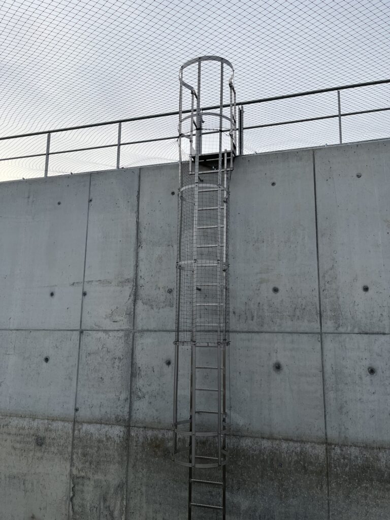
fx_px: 391
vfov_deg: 67.3
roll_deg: -1.3
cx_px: 195
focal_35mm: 26
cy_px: 260
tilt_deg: +9.8
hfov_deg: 53.1
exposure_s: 1/2410
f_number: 1.6
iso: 50
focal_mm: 5.1
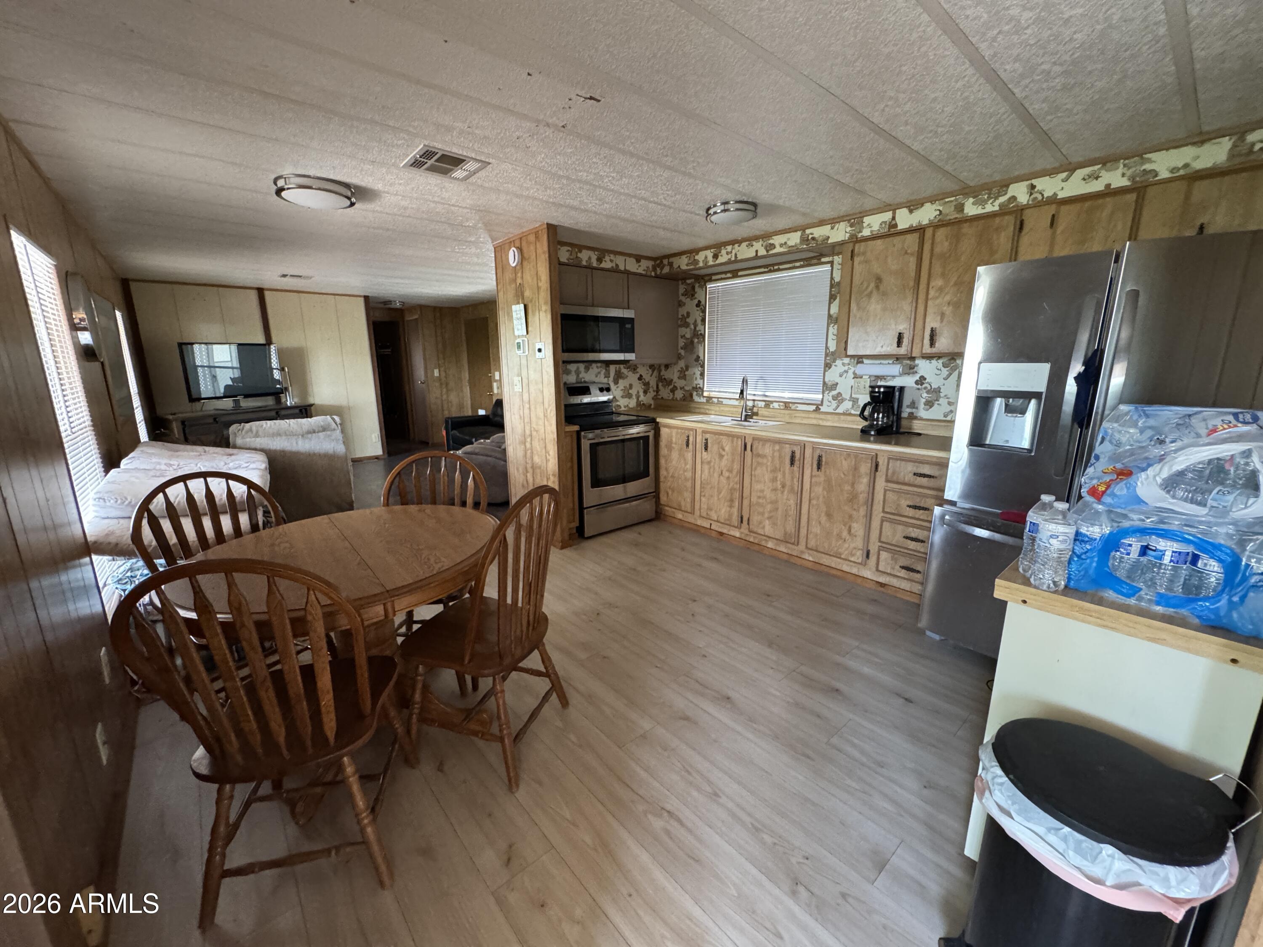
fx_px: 511
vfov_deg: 85.7
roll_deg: +0.7
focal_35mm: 14
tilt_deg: -12.4
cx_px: 632
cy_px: 474
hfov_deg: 102.1
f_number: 2.2
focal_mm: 2.22
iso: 640
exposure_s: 1/60
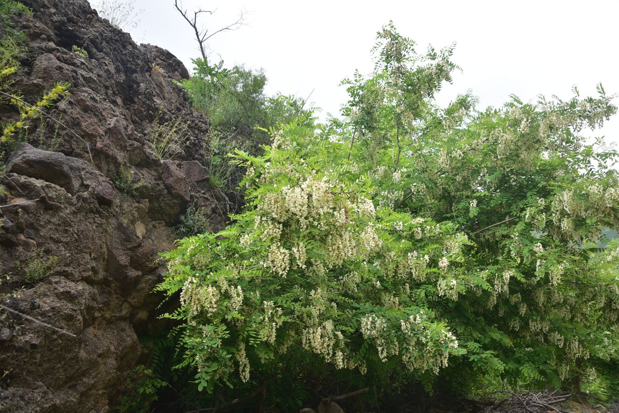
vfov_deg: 27.0
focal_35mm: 50
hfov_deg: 39.6
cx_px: 310
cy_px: 206
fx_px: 860
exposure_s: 1/320
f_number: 5.6
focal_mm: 50
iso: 250
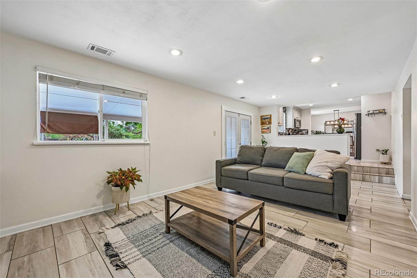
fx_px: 162
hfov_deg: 104.3
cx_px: 208
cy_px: 139
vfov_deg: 81.2
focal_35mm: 14
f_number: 10
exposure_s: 1/15
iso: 320
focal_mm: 14
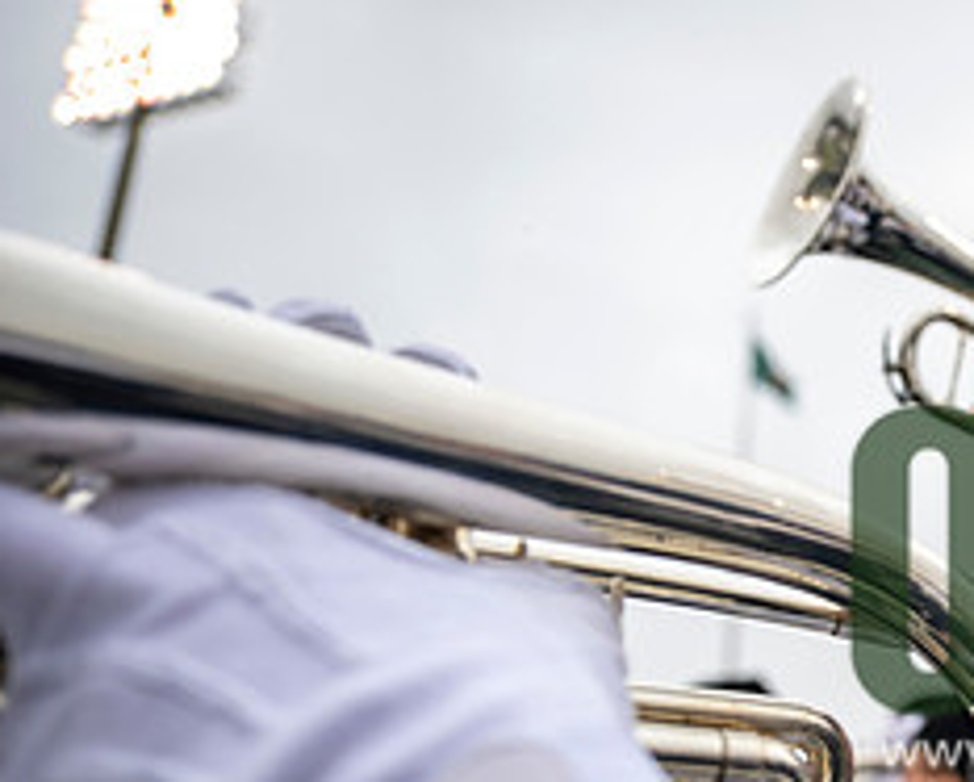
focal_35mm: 56
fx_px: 1616
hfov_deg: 29.0
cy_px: 604
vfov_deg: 26.8
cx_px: 1166
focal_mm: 24
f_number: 2.8
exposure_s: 1/500
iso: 160
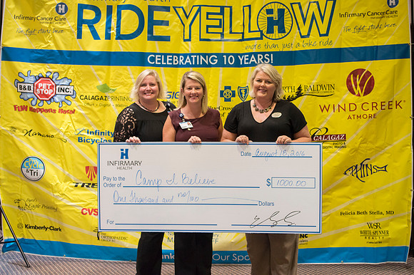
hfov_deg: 29.9
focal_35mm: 68
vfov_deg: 20.1
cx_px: 207
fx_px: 776
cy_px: 138
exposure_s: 1/15
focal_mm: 45
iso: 640
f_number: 5.3
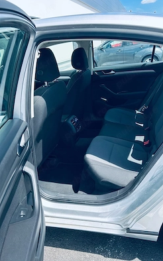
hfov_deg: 44.3
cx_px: 99
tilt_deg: -24.4
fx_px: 199
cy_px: 131
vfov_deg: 66.5
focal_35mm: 28
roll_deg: +7.0
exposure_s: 1/1252
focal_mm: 5.7
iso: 50
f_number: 1.5
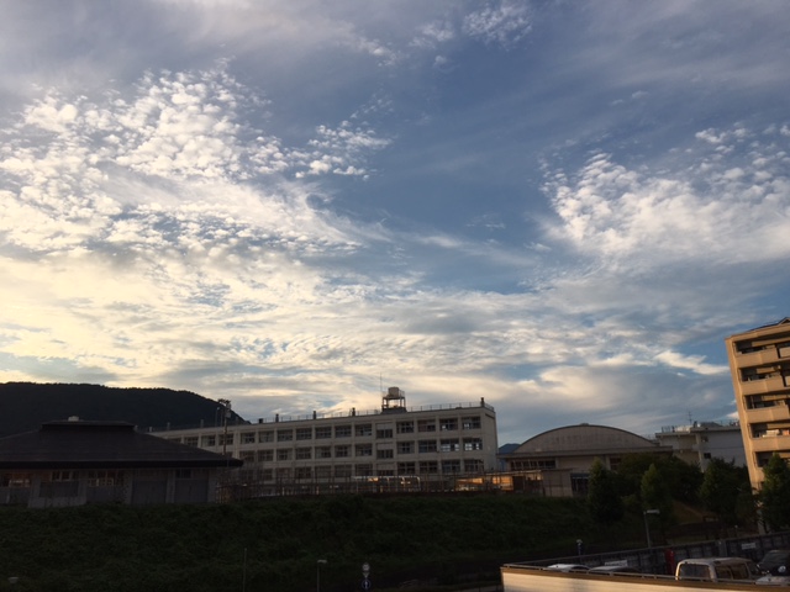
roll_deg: +2.4
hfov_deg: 61.7
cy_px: 296
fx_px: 662
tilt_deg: +17.6
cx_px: 395
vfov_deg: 48.2
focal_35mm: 29
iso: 25
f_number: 2.2
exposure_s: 1/894
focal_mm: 4.15
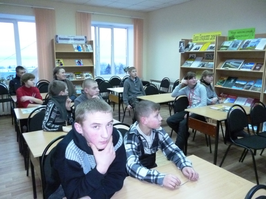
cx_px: 133
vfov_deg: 49.7
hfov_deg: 63.4
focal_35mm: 28
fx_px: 215
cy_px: 100
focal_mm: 5
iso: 800
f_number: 3.1
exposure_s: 1/60
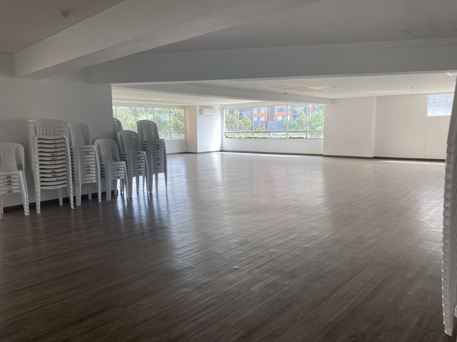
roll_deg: +1.7
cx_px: 228
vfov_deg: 53.1
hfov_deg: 67.3
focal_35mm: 26
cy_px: 171
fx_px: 343
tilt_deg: -6.9
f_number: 1.8
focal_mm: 4.25
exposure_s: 1/122
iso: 32
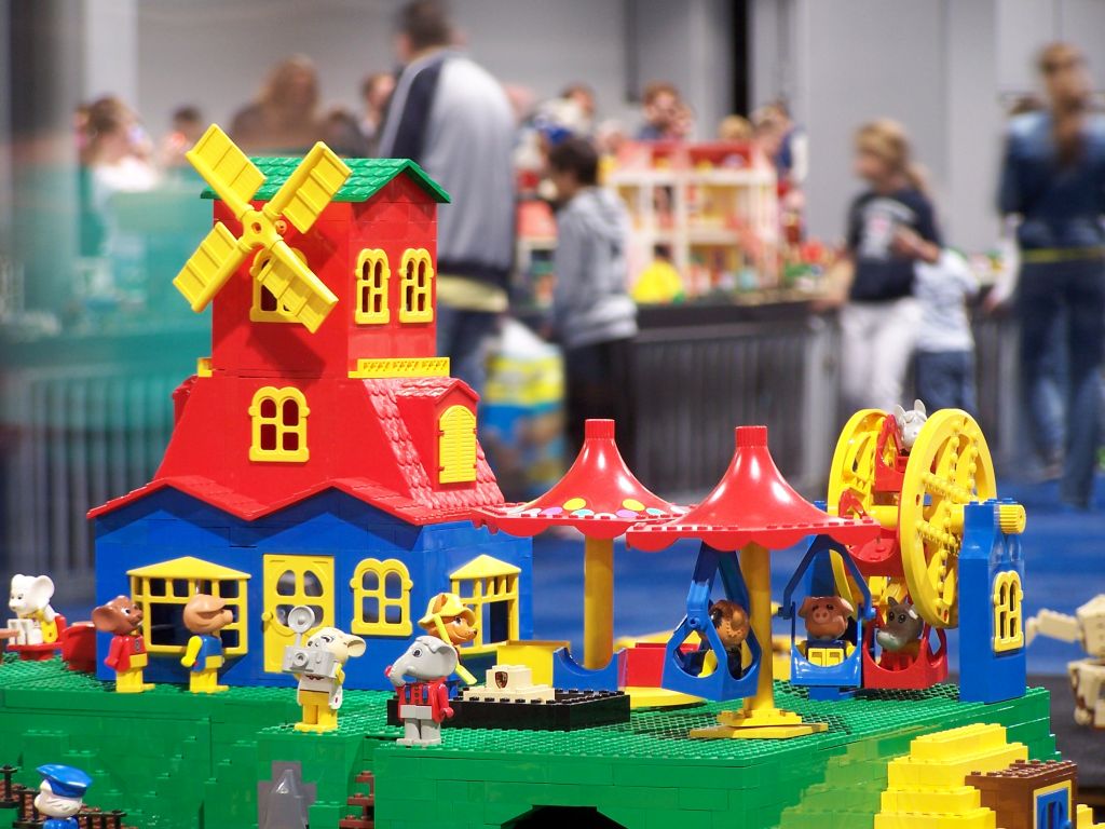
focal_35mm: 169
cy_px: 414
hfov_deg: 11.7
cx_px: 552
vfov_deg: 8.8
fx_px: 5395
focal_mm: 28
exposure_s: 1/2
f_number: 3.2
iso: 80
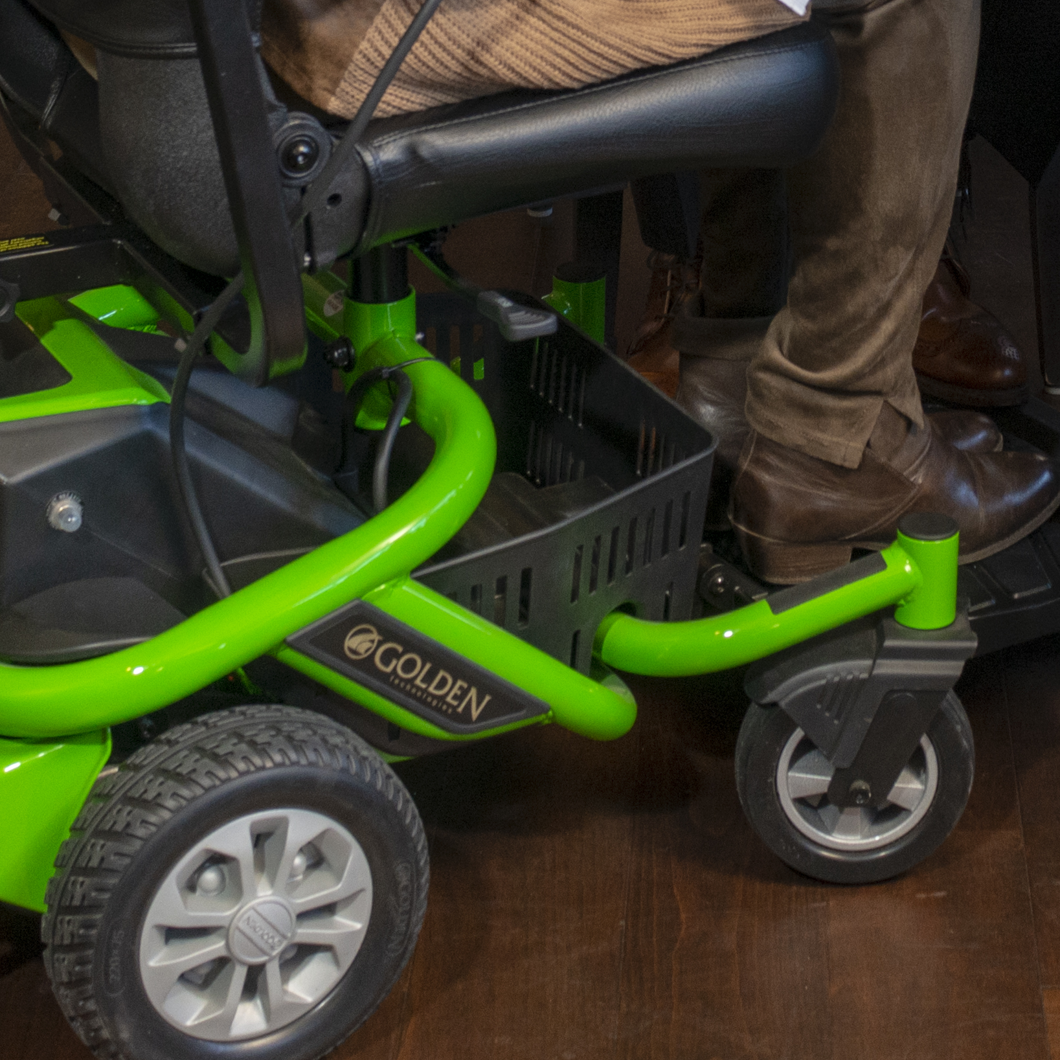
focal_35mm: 107
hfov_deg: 16.0
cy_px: -361
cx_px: 1020
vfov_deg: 15.4
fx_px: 3707
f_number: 6.3
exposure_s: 1/40
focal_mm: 28
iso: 400
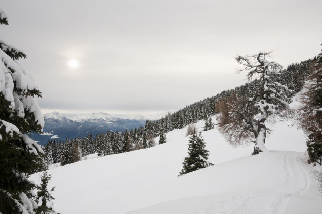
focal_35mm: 39
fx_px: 348
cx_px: 161
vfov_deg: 34.1
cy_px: 107
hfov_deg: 49.6
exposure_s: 1/20
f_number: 14
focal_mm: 26
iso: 100
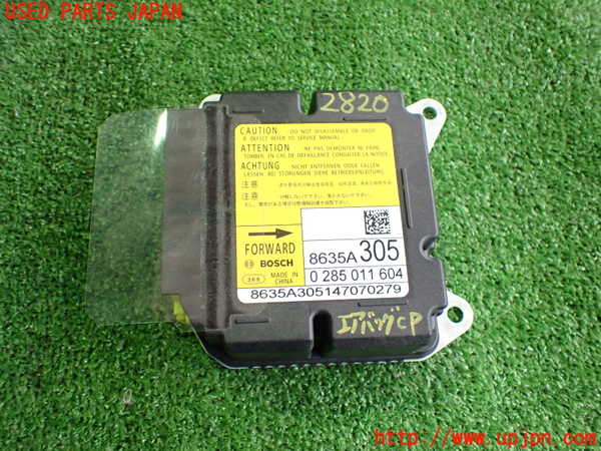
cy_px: 226
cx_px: 300
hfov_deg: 60.0
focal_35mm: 30
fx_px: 521
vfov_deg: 46.8
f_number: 2.3
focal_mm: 5.4
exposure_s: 1/125
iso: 800
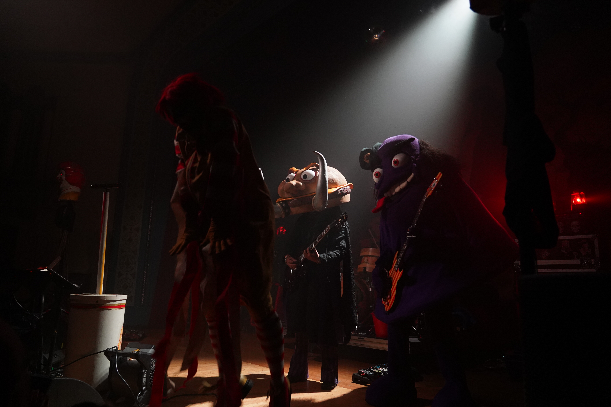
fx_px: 441
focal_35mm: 26
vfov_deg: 49.6
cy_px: 200
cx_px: 291
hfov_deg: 69.4
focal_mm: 24
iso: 3200
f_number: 4
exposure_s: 1/160
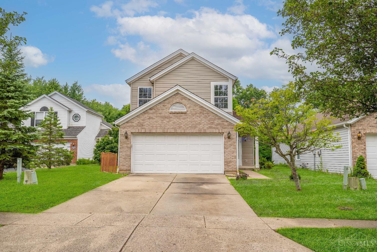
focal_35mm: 30
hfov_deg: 61.9
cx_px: 188
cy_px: 126
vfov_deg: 43.6
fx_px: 314
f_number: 9
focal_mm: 30
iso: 500
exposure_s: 1/160
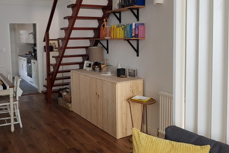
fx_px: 223
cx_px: 83
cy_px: 62
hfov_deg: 53.7
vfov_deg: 37.7
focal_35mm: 35
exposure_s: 1/50
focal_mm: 4.2
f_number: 1.7
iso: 100
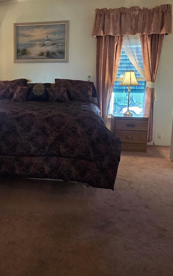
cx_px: 42
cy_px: 112
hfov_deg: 45.9
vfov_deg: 69.8
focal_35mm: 26
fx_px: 196
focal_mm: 2.2
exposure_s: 1/60
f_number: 2.2
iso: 800
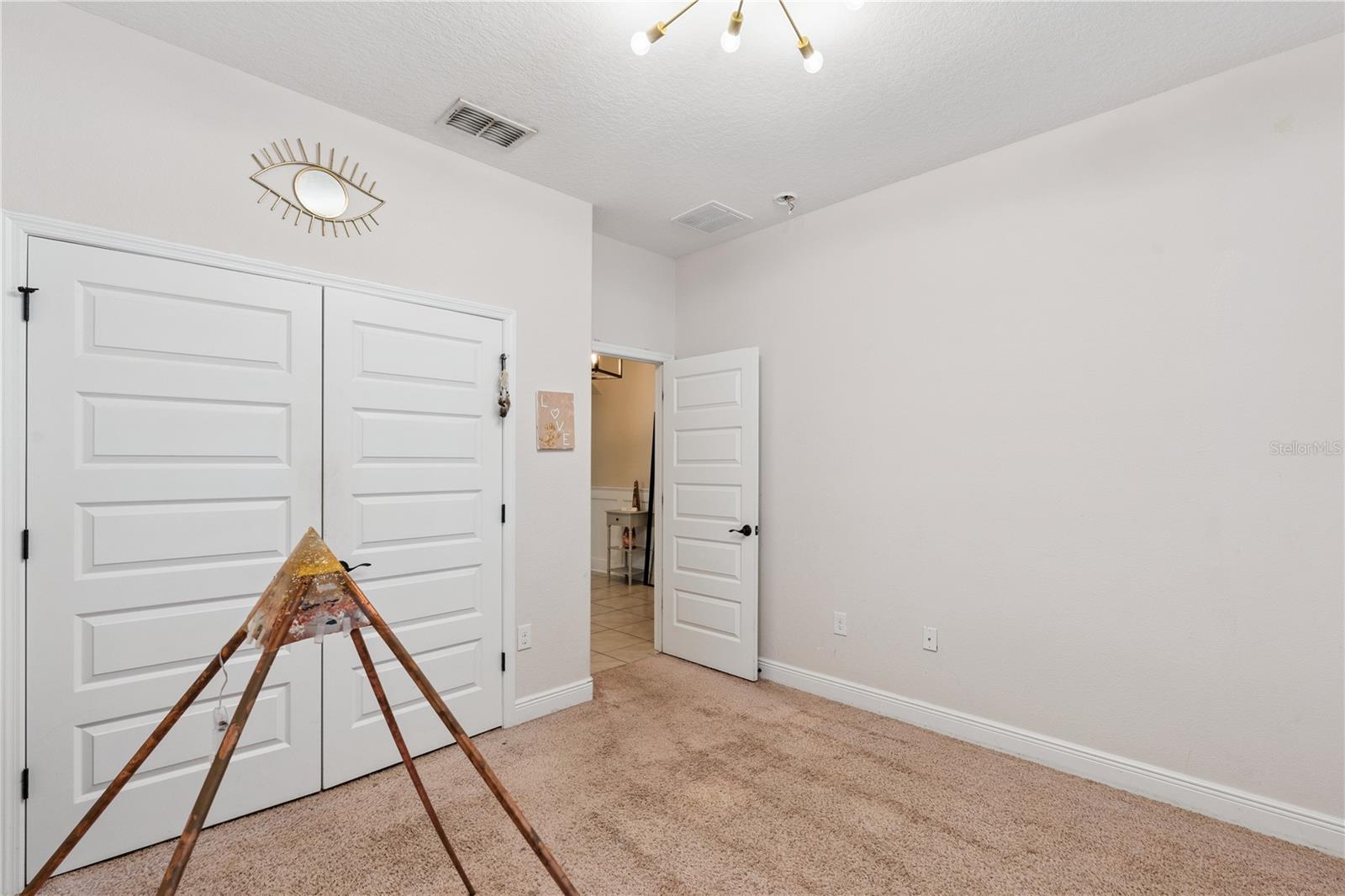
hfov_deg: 95.0
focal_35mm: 16
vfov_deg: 72.0
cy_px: 448
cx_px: 672
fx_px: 616
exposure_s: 1/25
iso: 640
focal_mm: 16.5
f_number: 10
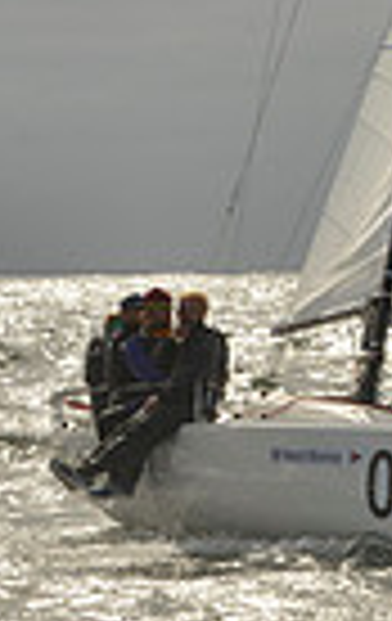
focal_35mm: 299
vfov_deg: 7.0
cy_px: 322
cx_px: 1262
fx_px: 5079
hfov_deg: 4.2
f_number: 14
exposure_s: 1/1000
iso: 400
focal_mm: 70
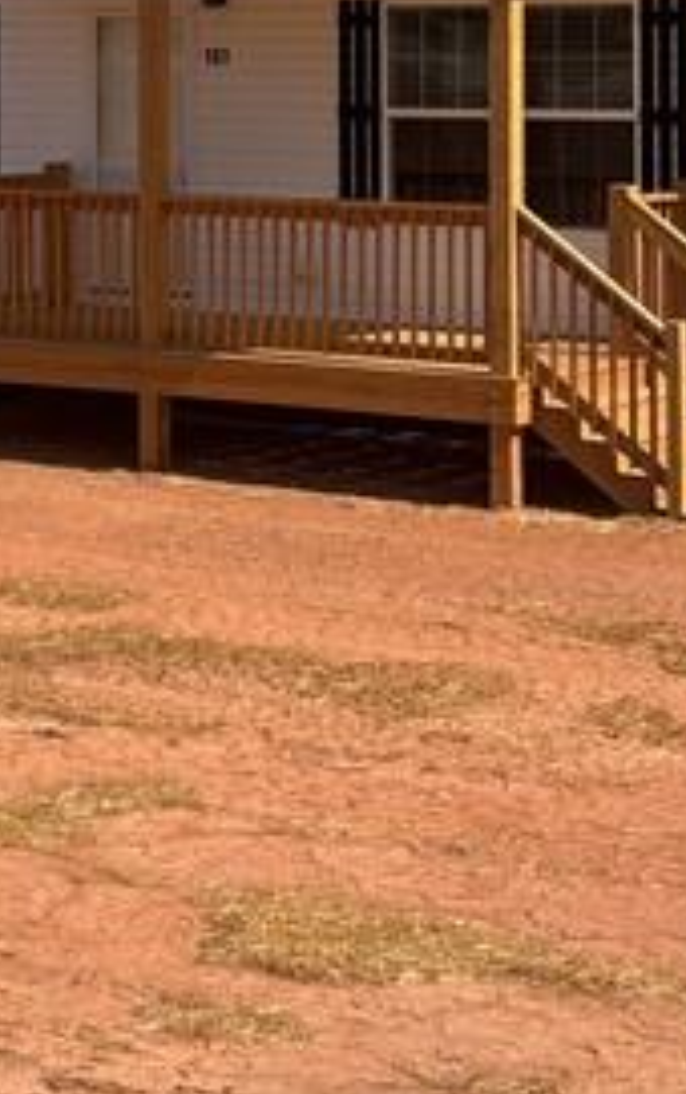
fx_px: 3103
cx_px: 226
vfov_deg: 19.6
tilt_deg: -0.5
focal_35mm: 104
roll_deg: +0.1
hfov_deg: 12.6
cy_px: 81
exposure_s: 1/4425
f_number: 1.6
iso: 50
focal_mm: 5.96
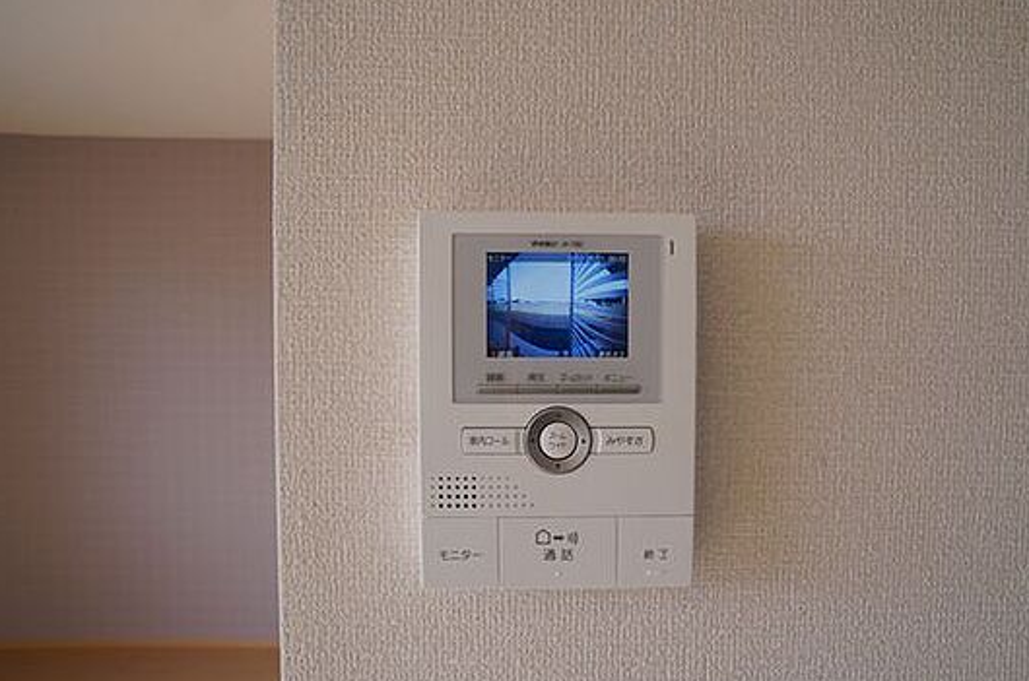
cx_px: 581
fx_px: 827
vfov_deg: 44.7
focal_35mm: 29
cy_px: 371
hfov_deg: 63.5
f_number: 4.5
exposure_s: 1/80
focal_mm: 16
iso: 100
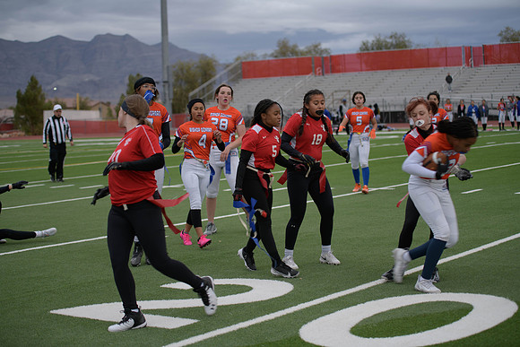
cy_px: 174
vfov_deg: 19.5
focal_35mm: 70
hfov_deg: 28.8
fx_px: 1011
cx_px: 260
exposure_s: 1/200
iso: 180
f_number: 2.8
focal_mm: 70
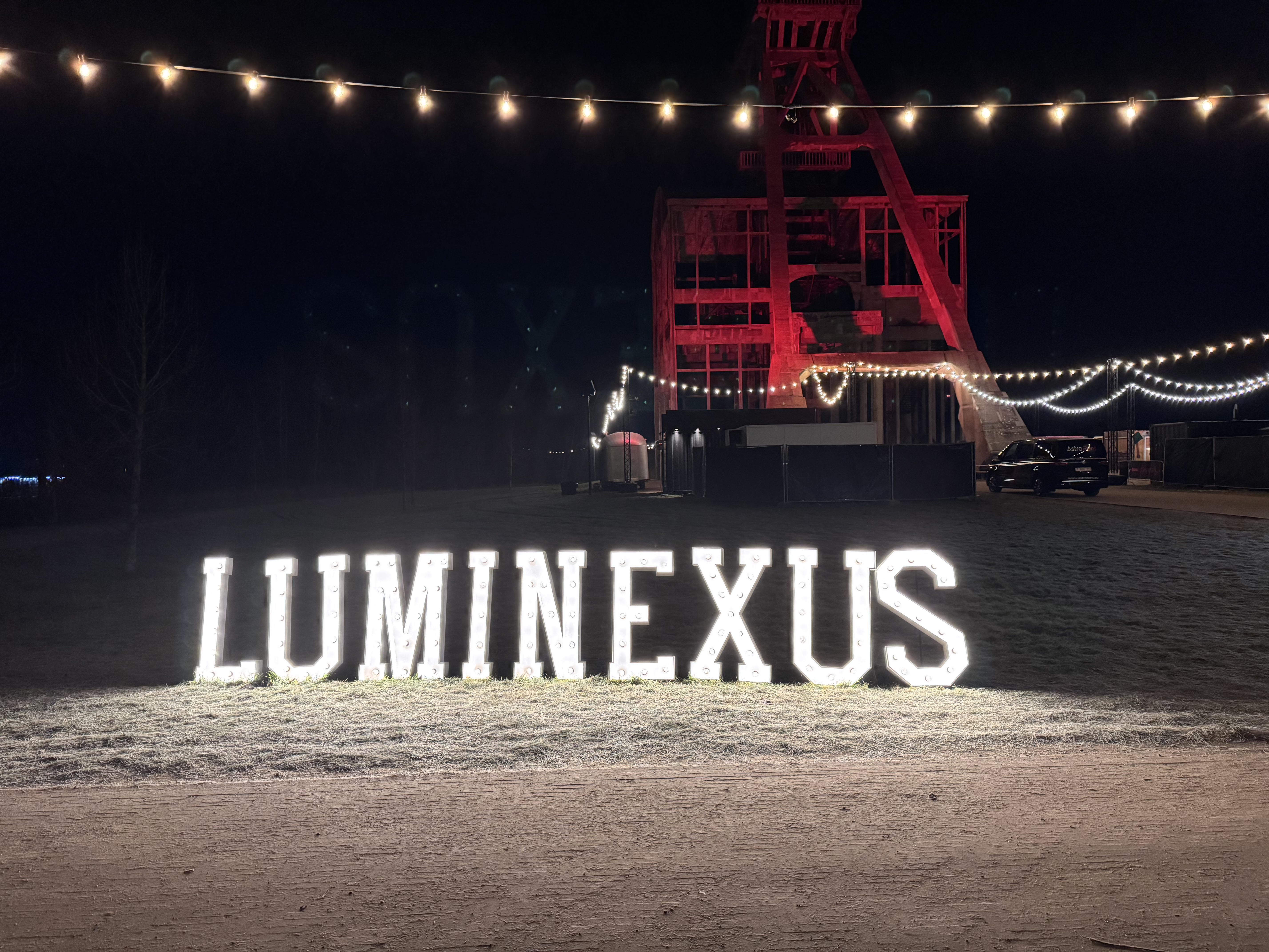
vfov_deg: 56.8
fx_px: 880
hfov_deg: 71.6
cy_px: 476
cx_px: 634
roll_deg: +2.0
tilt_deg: -0.2
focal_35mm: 24
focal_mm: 6.76
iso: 640
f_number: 1.78
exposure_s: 1/50
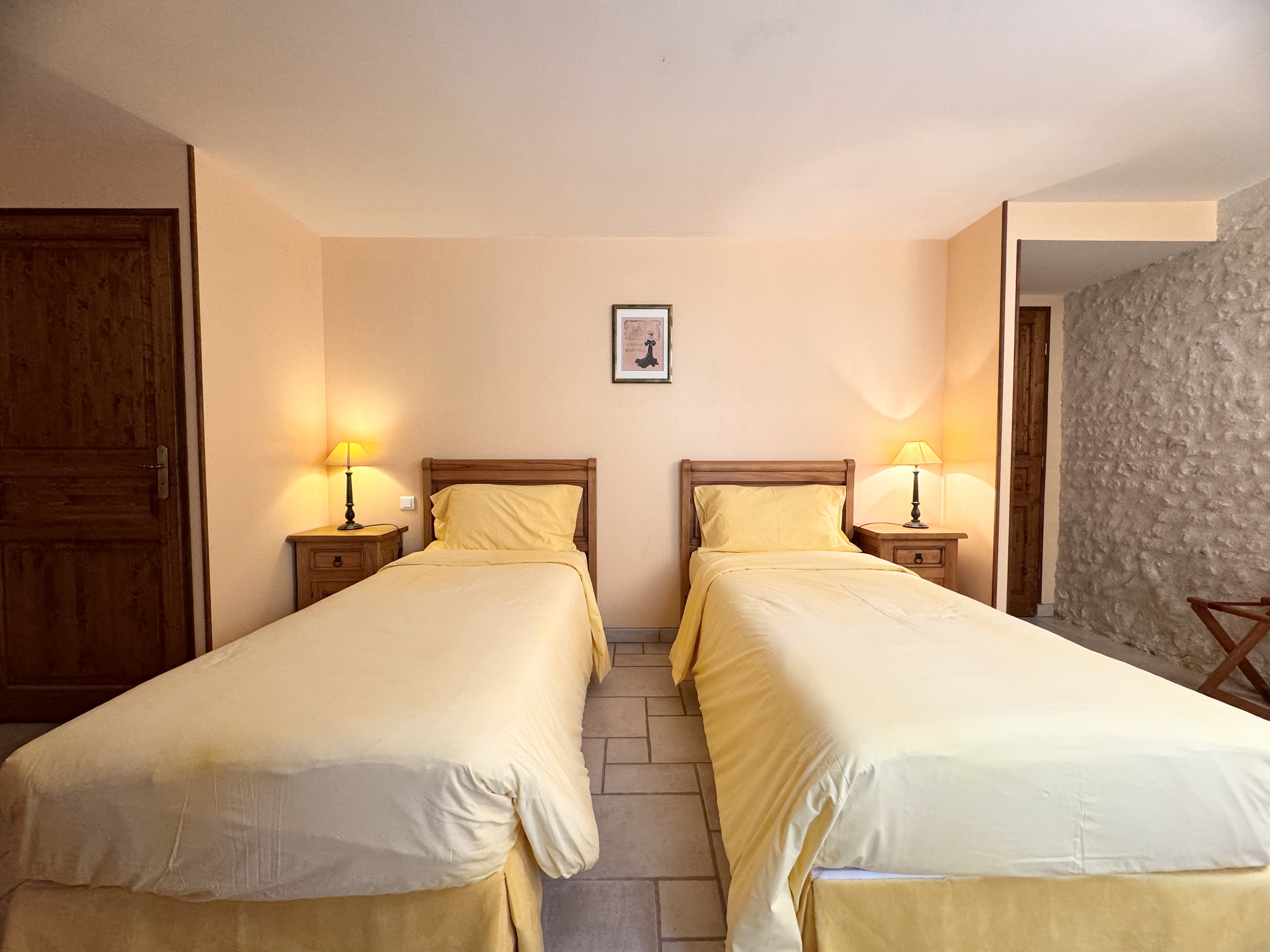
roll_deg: -0.1
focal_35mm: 14
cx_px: 635
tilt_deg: -2.7
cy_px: 476
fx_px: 514
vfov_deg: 85.7
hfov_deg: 102.1
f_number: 2.2
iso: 200
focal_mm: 2.22
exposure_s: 1/50
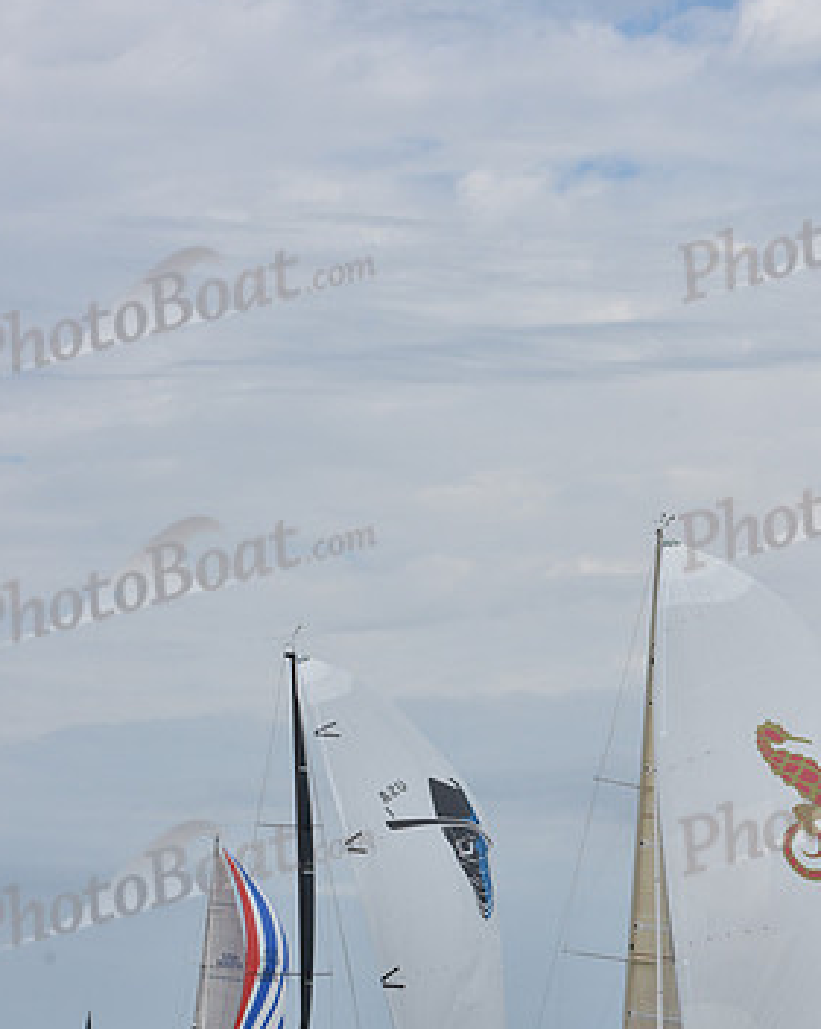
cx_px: 527
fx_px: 4471
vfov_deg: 13.1
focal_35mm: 147
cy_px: 690
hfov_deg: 10.5
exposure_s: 1/1000
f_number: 10
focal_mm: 95
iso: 320
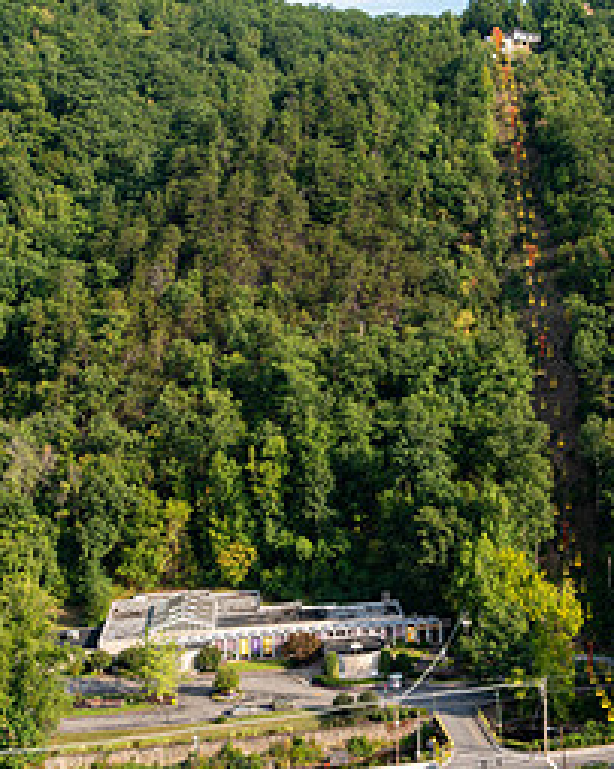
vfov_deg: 31.4
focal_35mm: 60
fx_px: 1364
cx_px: 460
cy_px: 313
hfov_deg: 25.1
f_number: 3.5
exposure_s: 1/500
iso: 100
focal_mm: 28
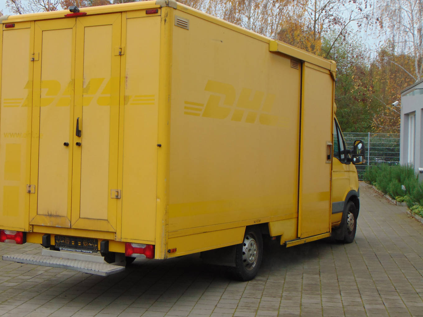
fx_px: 721
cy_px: 150
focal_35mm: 59
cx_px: 174
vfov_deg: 24.8
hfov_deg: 32.6
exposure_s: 1/80
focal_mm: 9
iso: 80
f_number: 3.5
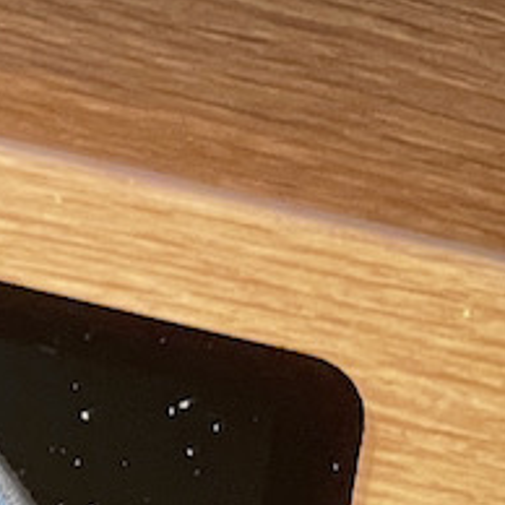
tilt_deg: -66.4
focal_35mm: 152
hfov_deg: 9.9
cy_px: 1046
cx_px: -765
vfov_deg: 10.5
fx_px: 2509
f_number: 1.6
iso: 125
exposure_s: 1/50
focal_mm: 4.2
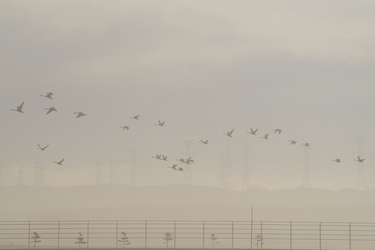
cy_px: 125
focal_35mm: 132
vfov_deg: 10.4
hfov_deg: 15.5
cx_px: 188
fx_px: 1374
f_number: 11
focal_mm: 87.5
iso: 100
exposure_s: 1/500
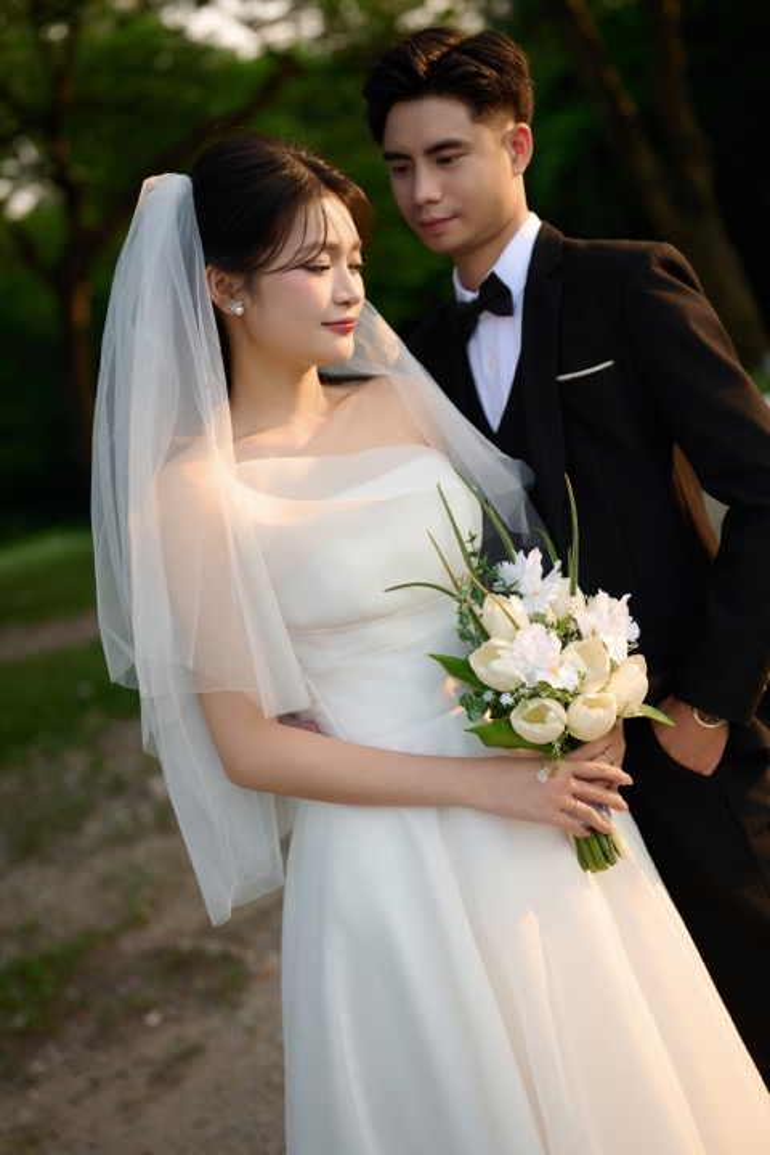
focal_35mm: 50
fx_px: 1604
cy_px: 578
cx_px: 385
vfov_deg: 39.6
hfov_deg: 27.0
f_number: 2.2
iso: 100
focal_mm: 50
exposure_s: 1/500
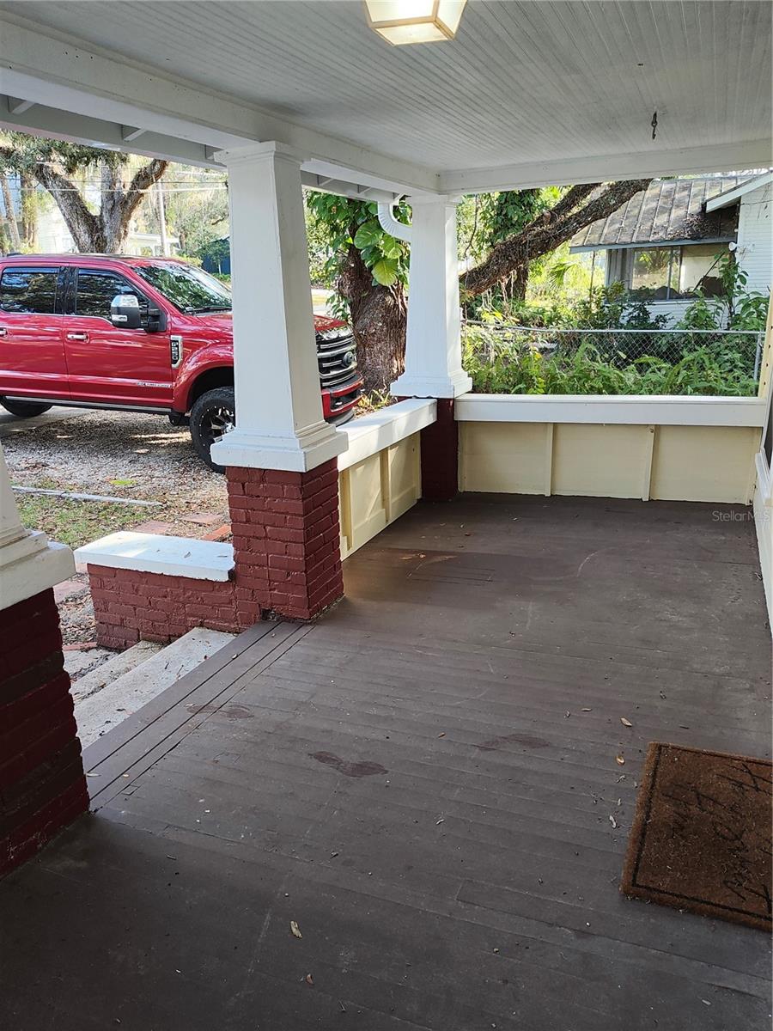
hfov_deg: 54.9
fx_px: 744
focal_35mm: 25
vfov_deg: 69.4
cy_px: 516
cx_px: 386
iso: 128
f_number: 1.5
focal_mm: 4.15
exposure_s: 1/120
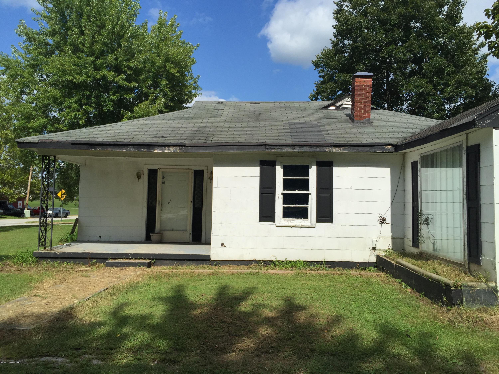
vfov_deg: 48.2
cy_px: 187
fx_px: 418
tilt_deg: +2.1
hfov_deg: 61.7
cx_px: 250
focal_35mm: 29
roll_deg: -2.8
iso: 32
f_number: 2.2
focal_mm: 4.15
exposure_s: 1/4405
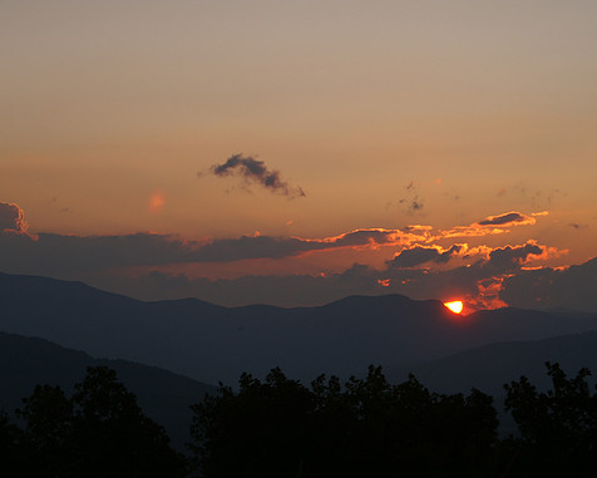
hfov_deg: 16.0
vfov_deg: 12.9
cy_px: 238
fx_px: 2121
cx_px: 314
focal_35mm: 120
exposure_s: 1/250
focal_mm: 70
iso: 100
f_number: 6.3
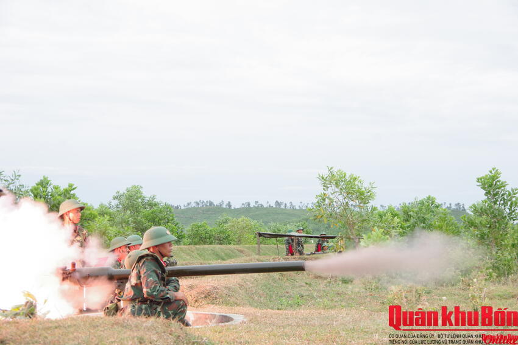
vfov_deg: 18.9
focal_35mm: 72
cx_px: 259
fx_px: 1036
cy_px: 172
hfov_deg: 28.1
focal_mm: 48
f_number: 6.3
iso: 800
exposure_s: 1/640
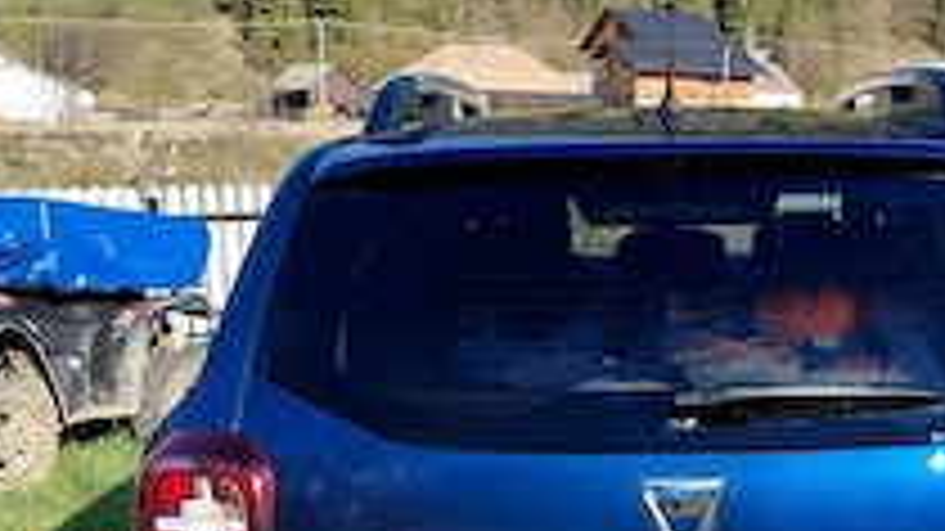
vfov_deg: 22.4
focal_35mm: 52
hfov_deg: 39.4
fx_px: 1303
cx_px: 630
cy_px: 490
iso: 50
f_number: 1.8
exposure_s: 1/1048
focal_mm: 4.69
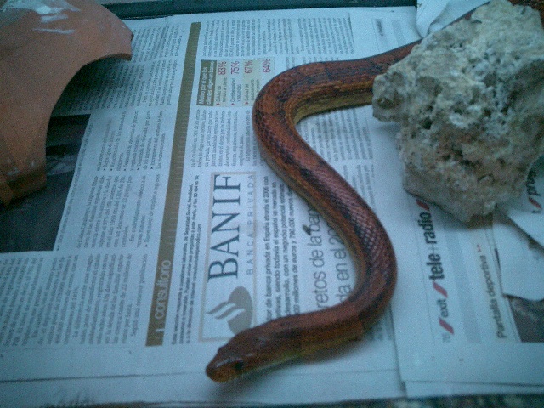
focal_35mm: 35
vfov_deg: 40.7
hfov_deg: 52.6
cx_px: 272
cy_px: 204
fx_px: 550
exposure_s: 1/30
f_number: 4.2
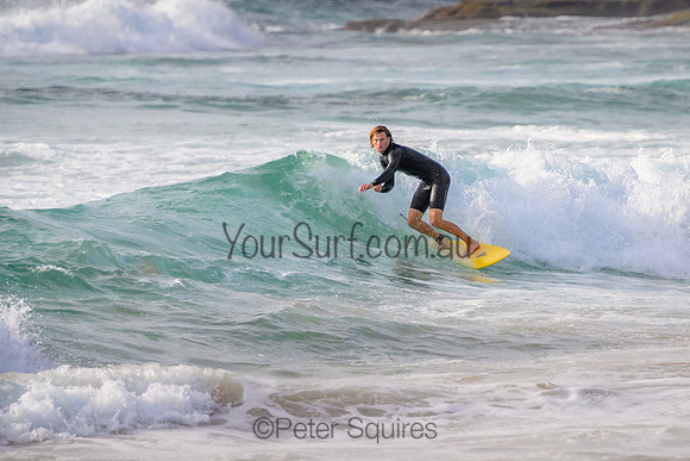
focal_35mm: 550
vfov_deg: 2.5
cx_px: 473
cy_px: 261
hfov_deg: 3.7
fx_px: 10547
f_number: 5.6
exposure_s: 1/2000
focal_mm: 400
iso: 360
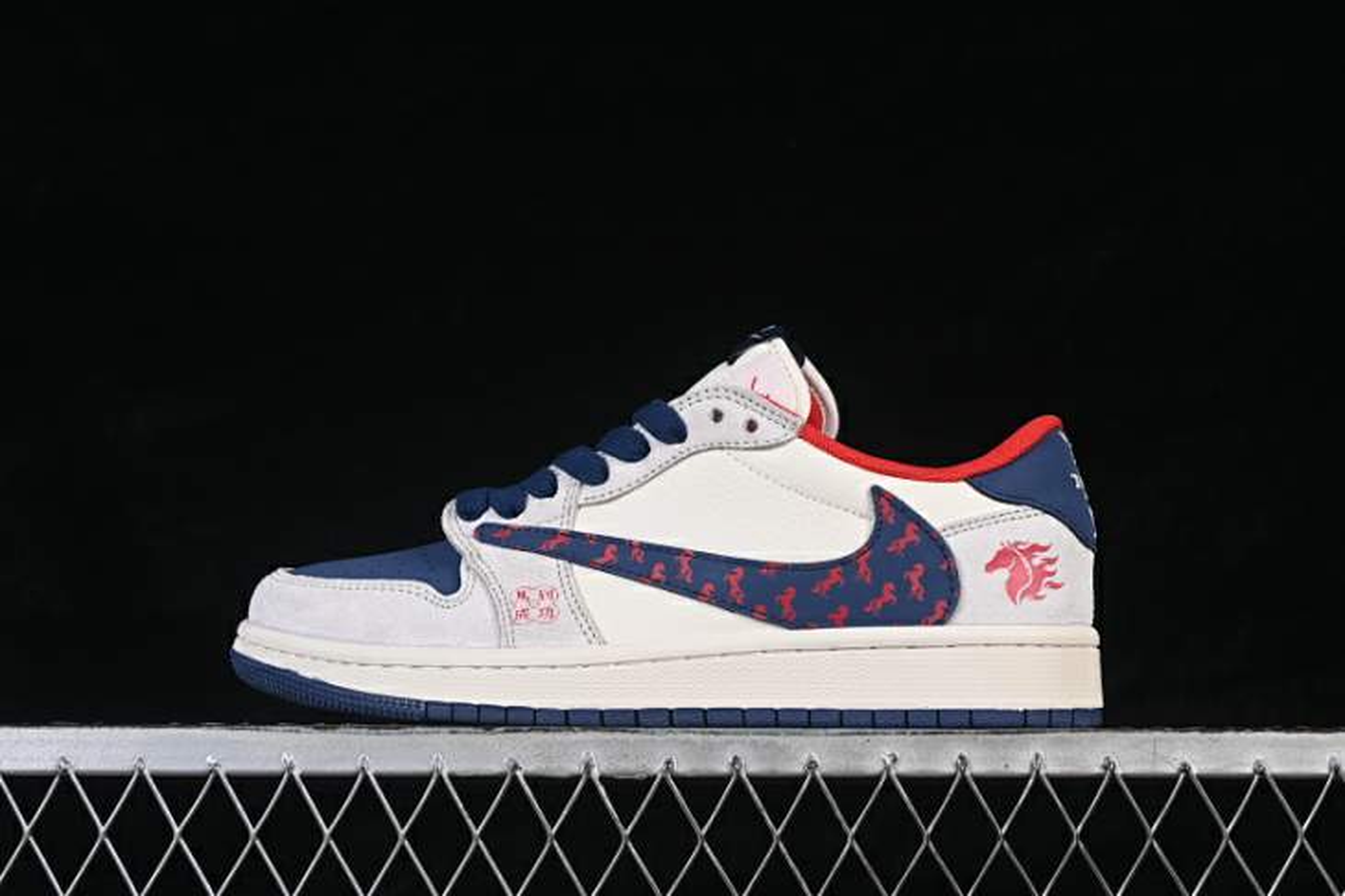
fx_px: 2801
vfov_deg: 18.2
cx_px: 672
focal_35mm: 75
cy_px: 448
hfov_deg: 27.0
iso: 160
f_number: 8
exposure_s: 1/80
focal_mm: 50
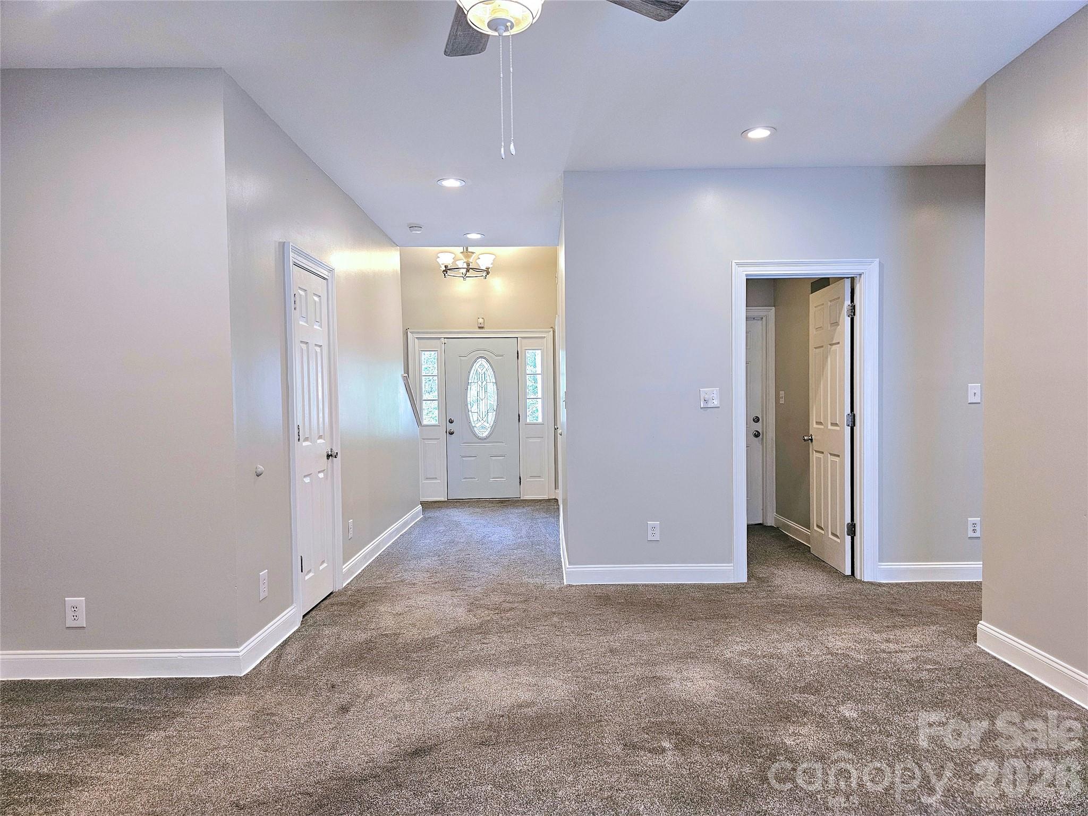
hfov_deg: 73.9
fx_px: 723
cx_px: 544
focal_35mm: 23
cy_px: 408
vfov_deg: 58.9
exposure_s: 1/120
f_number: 1.7
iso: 320
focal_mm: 6.3
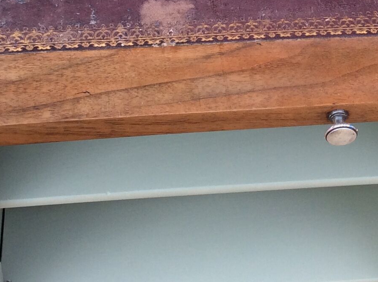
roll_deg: -7.2
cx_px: 263
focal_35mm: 93
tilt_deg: -42.8
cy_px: -47
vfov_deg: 15.3
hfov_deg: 21.0
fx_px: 1014
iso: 32
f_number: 2.4
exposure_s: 1/170
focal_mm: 3.3
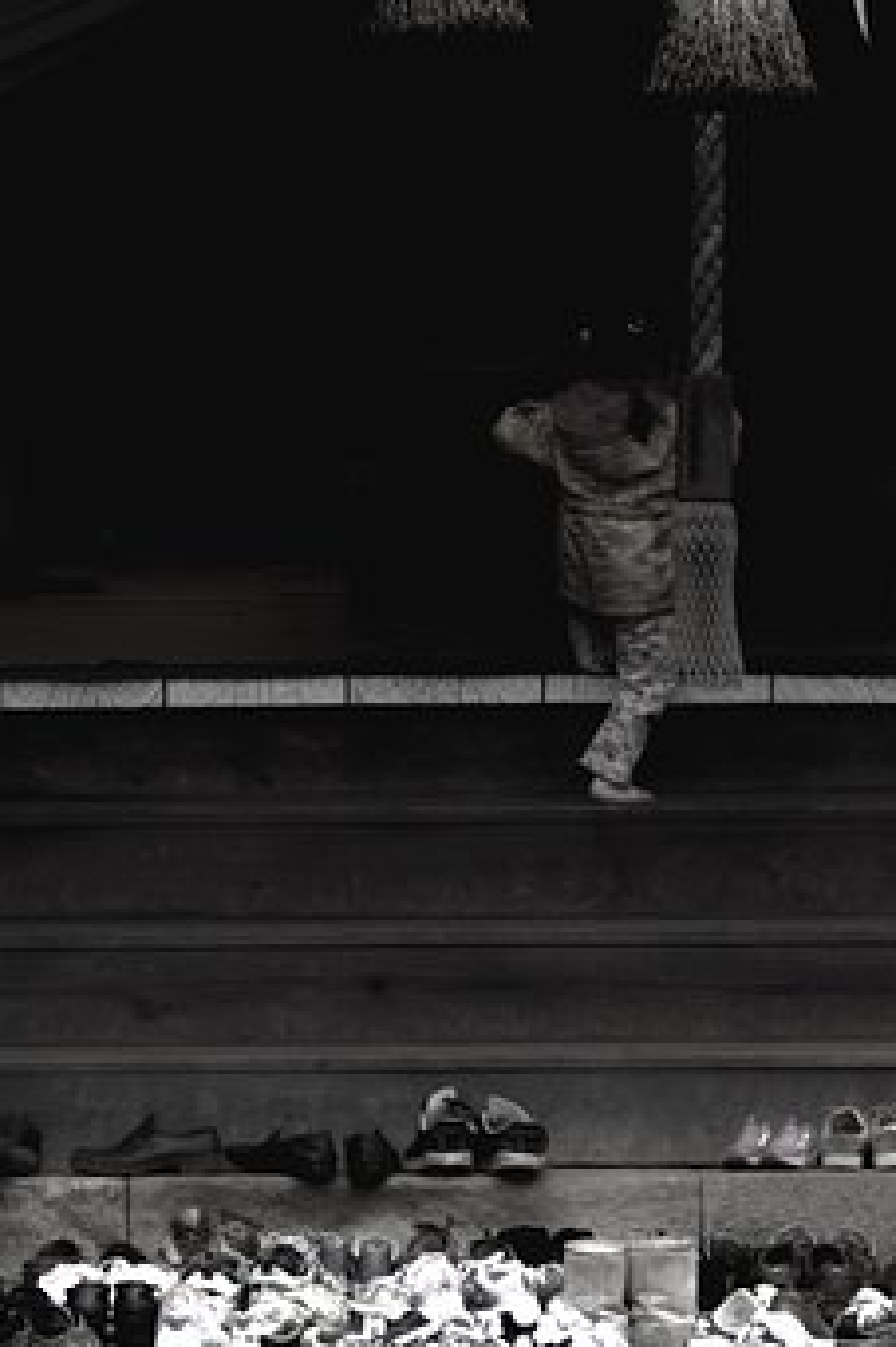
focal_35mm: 204
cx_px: 574
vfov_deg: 10.1
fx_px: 7623
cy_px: 340
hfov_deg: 6.7
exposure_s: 1/45
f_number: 4.5
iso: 100
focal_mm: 80
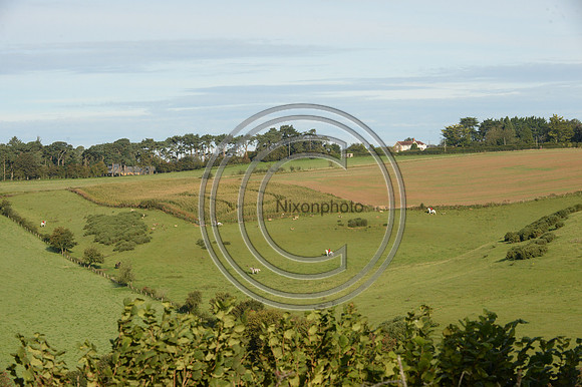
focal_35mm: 98
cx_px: 291
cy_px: 194
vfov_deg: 13.9
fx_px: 1583
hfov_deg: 20.8
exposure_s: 1/1600
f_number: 10
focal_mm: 98
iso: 1600
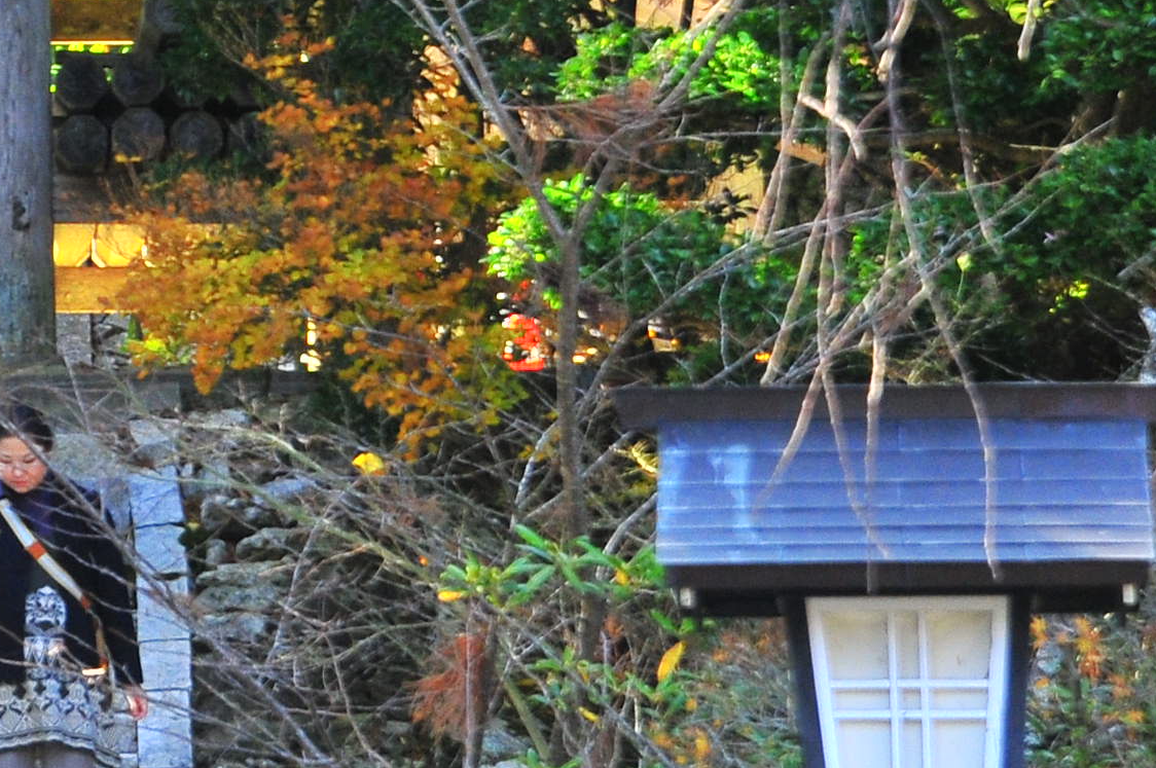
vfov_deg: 4.8
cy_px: -481
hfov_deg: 7.0
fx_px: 9174
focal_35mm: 286
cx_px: -1037
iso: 400
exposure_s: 1/50
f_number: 4.5
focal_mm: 50
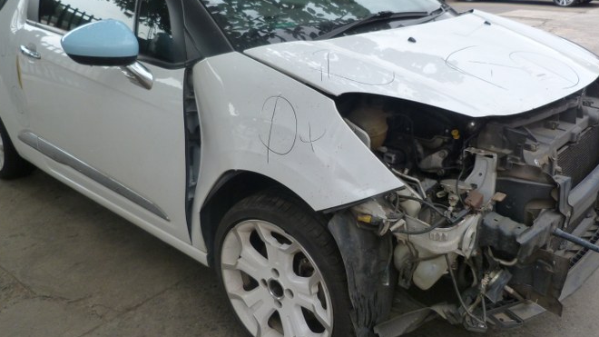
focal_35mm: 33
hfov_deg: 59.4
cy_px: 150
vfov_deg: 35.6
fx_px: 524
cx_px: 320
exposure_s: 1/100
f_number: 2.8
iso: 125
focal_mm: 4.5
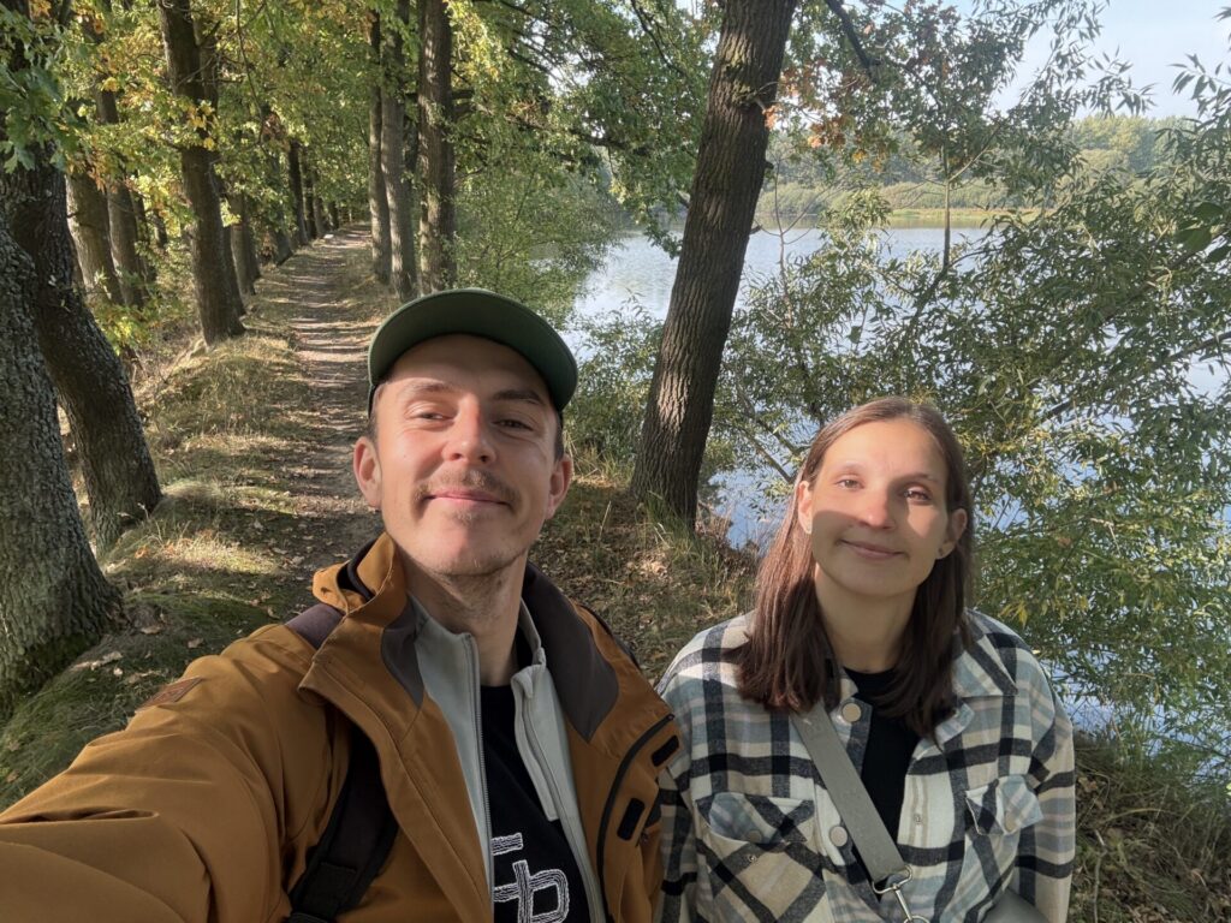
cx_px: 616
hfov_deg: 73.9
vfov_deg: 58.9
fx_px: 818
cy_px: 462
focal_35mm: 23
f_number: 1.9
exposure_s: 1/129
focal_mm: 2.69
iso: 20
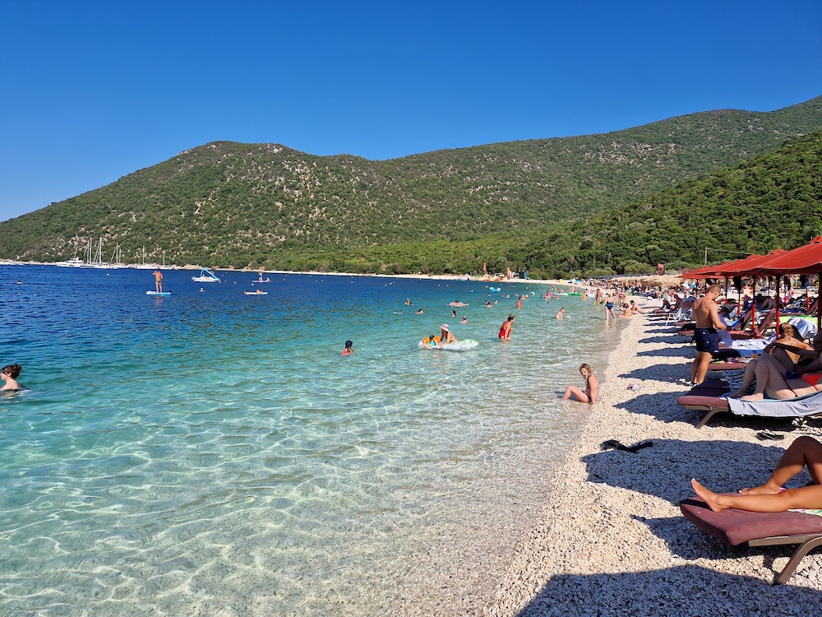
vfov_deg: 58.9
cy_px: 308
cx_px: 411
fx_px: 546
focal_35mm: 23
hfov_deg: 73.9
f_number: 1.8
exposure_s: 1/1908
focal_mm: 5.4
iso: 50
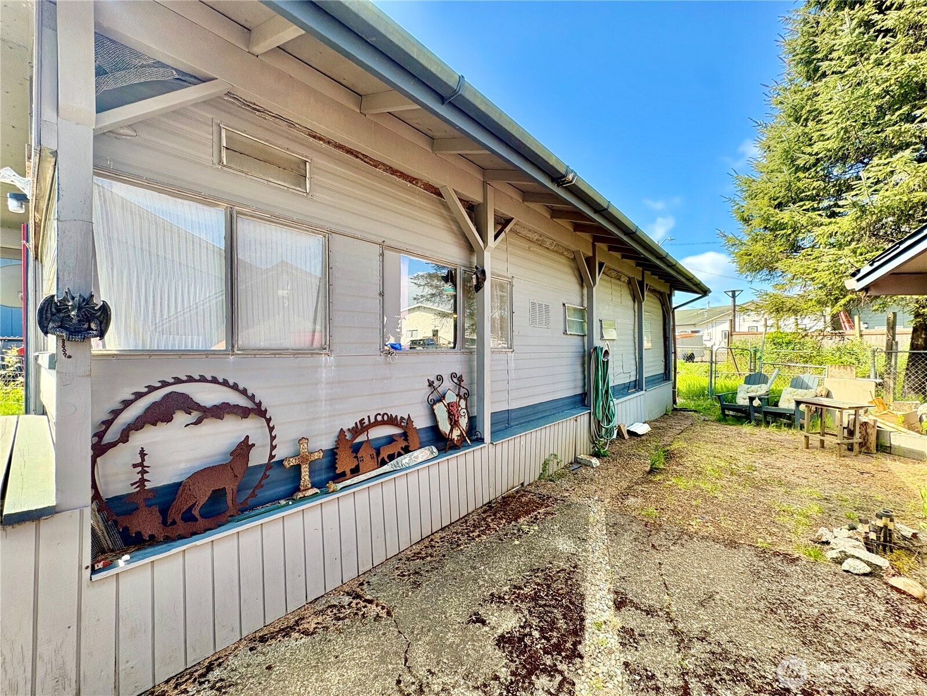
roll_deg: +0.3
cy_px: 348
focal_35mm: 14
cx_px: 464
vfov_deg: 85.7
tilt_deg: -0.5
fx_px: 375
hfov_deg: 102.1
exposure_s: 1/216
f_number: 2.2
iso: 64
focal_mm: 2.22
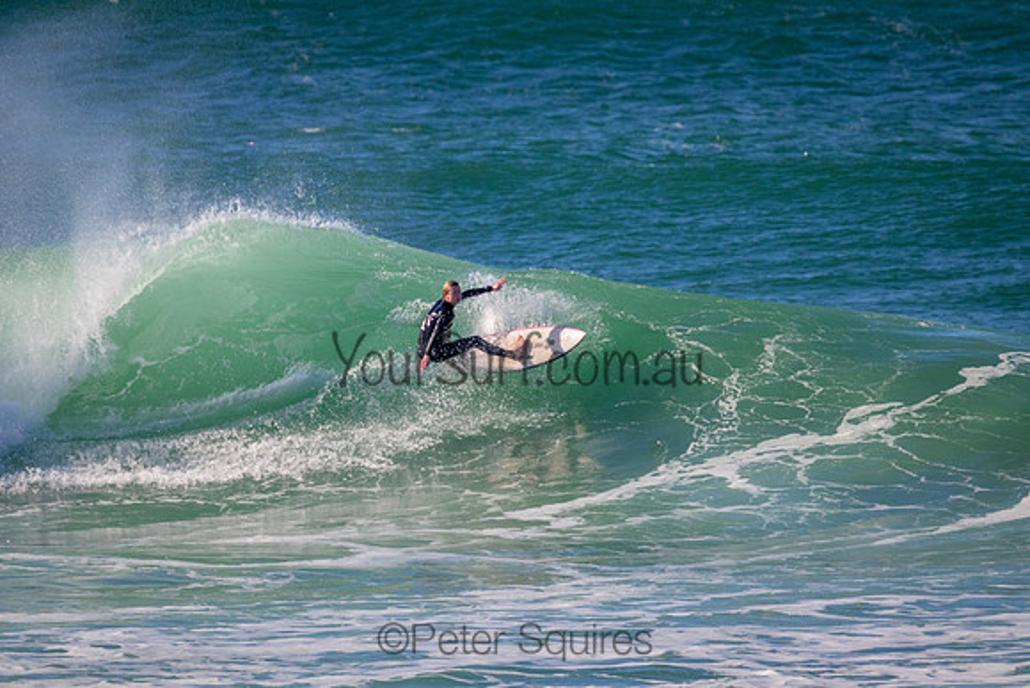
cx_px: 515
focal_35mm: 800
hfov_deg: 2.6
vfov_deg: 1.7
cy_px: 344
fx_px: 22893
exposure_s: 1/2000
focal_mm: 800
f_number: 11
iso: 1600
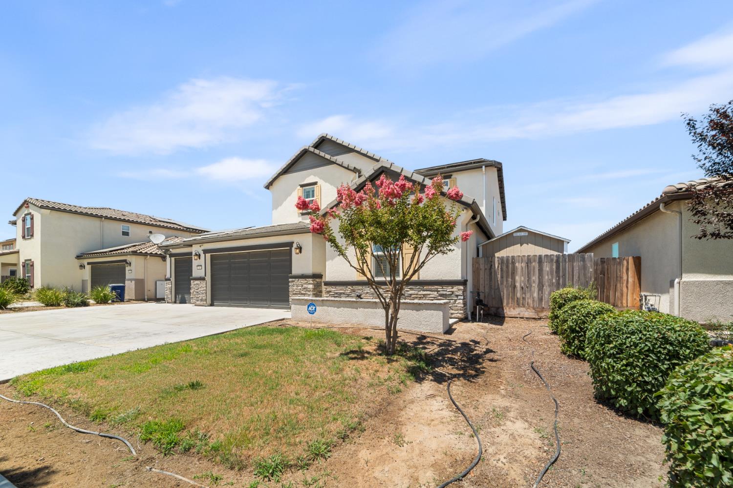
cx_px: 366
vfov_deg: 81.2
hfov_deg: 104.3
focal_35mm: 14
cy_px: 244
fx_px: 285
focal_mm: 14
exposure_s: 1/160
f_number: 9
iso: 50
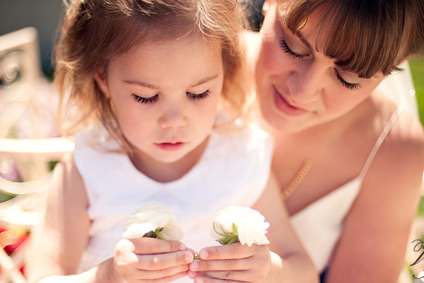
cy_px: 134
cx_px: 224
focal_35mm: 57
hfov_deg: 35.1
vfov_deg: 23.8
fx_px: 671
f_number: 1.4
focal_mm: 50
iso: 200
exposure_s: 1/8000
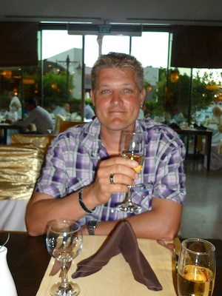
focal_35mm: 33
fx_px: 282
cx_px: 111
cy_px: 148
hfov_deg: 42.9
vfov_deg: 55.4
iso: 100
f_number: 2.8
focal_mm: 5.5
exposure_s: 1/30
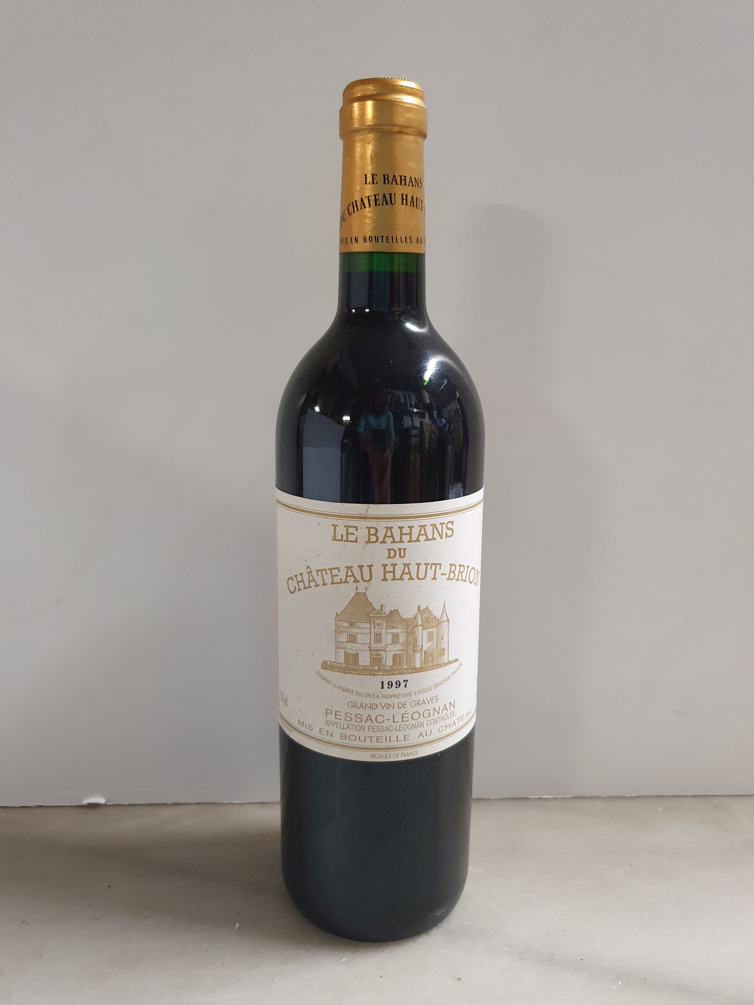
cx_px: 377
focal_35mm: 26
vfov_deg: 67.3
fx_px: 755
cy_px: 502
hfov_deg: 53.1
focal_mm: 4.32
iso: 320
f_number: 1.5
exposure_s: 1/50
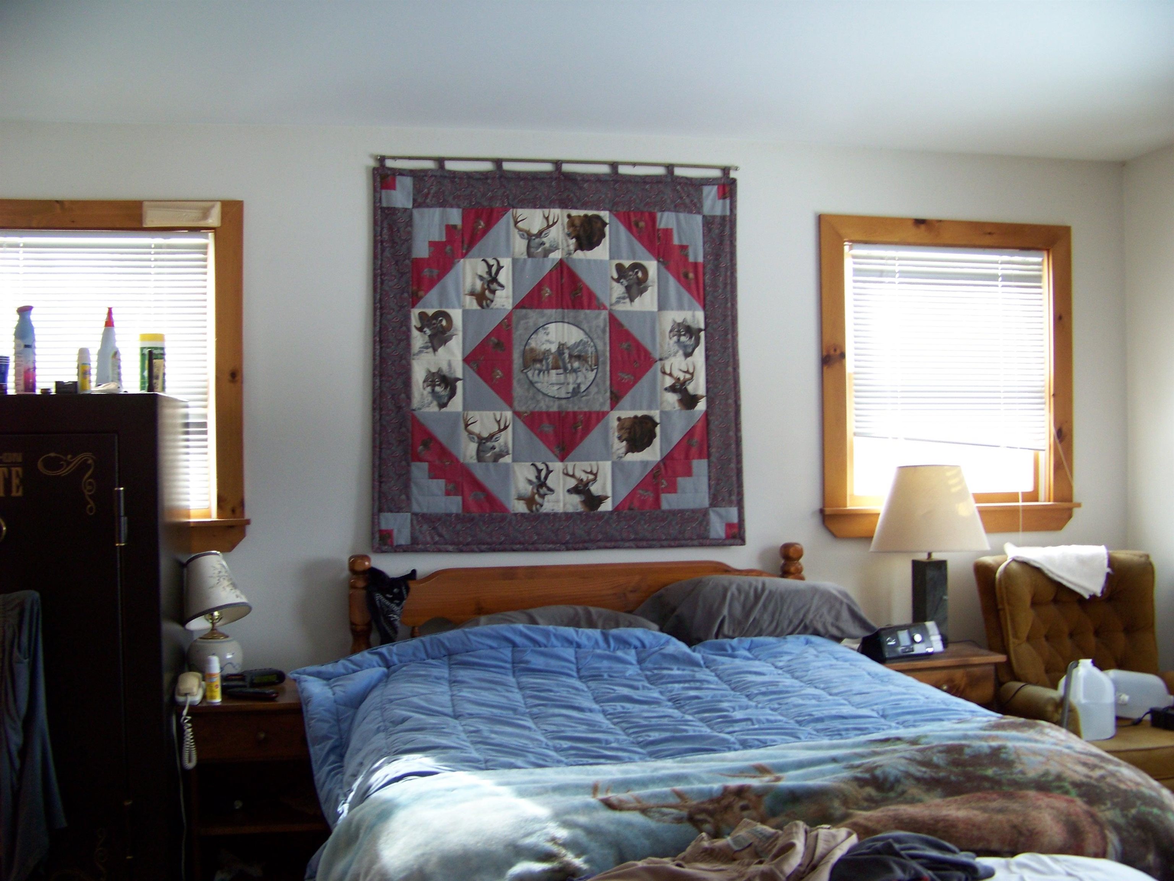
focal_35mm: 36
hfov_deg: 51.4
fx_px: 1221
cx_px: 587
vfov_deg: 39.7
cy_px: 440
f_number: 2.8
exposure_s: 1/30
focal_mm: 5.85
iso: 98
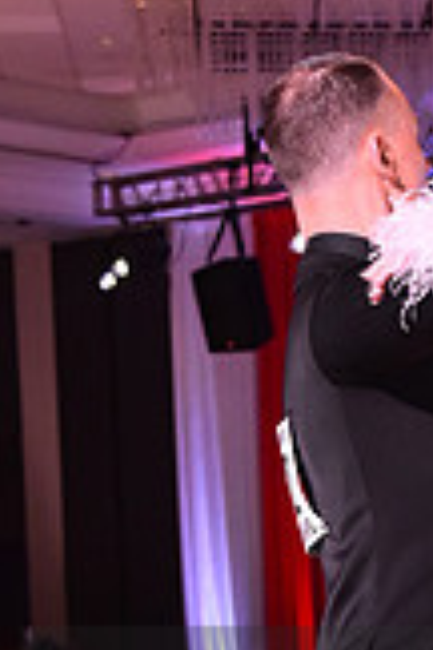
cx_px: 575
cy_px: 762
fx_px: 2977
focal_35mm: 165
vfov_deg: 12.2
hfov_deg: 8.2
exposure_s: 1/320
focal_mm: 46
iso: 2500
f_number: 5.6
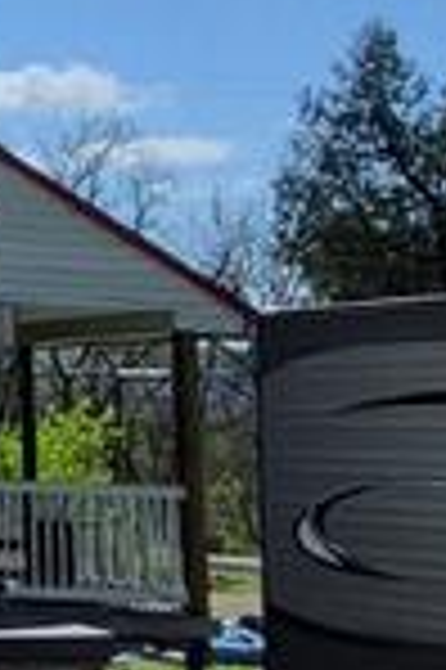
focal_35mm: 98
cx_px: -698
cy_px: 270
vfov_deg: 20.8
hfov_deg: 11.1
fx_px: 1825
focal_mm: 1.74
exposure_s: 1/2928
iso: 40
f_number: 2.2
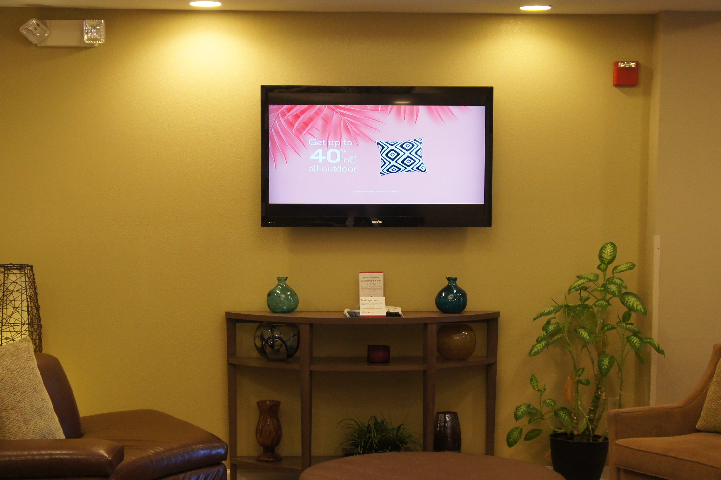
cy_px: 329
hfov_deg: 30.2
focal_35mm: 67
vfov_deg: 20.3
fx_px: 1336
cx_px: 338
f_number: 4
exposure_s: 1/50
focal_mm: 29
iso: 1000
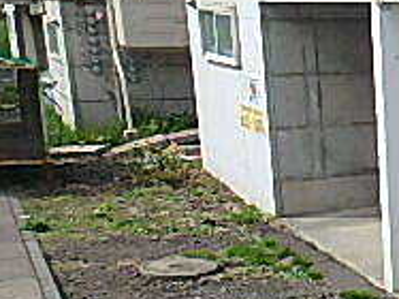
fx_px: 829
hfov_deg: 21.4
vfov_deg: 20.1
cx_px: 644
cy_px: 258
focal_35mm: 72
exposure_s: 1/800
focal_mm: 3.7
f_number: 3.5
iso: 125
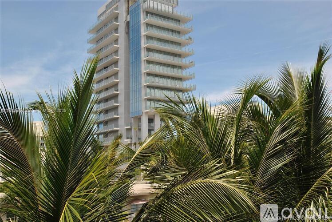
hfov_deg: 51.2
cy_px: 111
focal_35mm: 38
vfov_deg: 35.6
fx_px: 346
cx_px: 166
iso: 100
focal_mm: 25
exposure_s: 1/250
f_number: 7.1
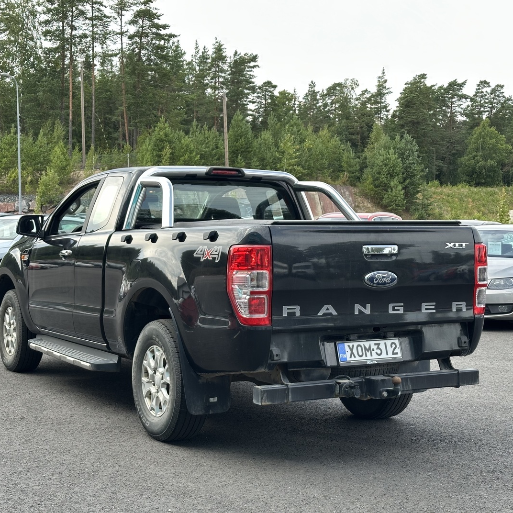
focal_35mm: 57
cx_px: 246
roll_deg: +0.1
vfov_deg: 30.0
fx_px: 956
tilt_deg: -1.9
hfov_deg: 30.0
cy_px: 255
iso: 64
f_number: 1.78
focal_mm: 6.86
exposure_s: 1/301
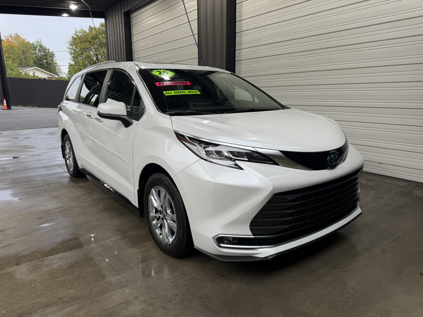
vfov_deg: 56.8
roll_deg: +1.8
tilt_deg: -10.7
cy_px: 158
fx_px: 293
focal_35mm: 24
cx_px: 212
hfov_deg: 71.6
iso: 50
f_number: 1.78
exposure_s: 1/142
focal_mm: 6.76
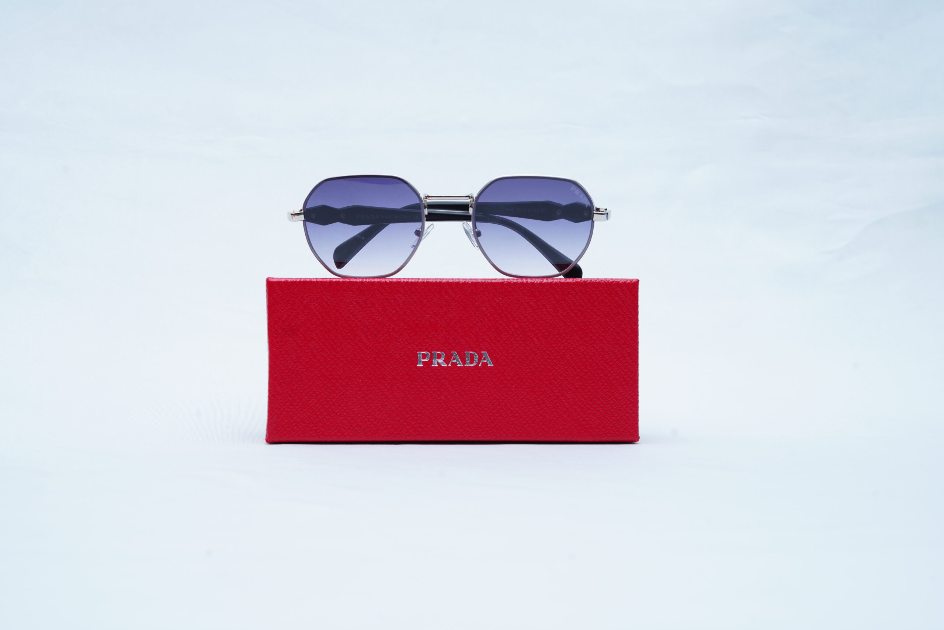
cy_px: 315
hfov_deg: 39.6
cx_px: 472
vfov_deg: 27.0
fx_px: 1311
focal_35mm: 50
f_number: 9
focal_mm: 50
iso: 200
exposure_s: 1/160
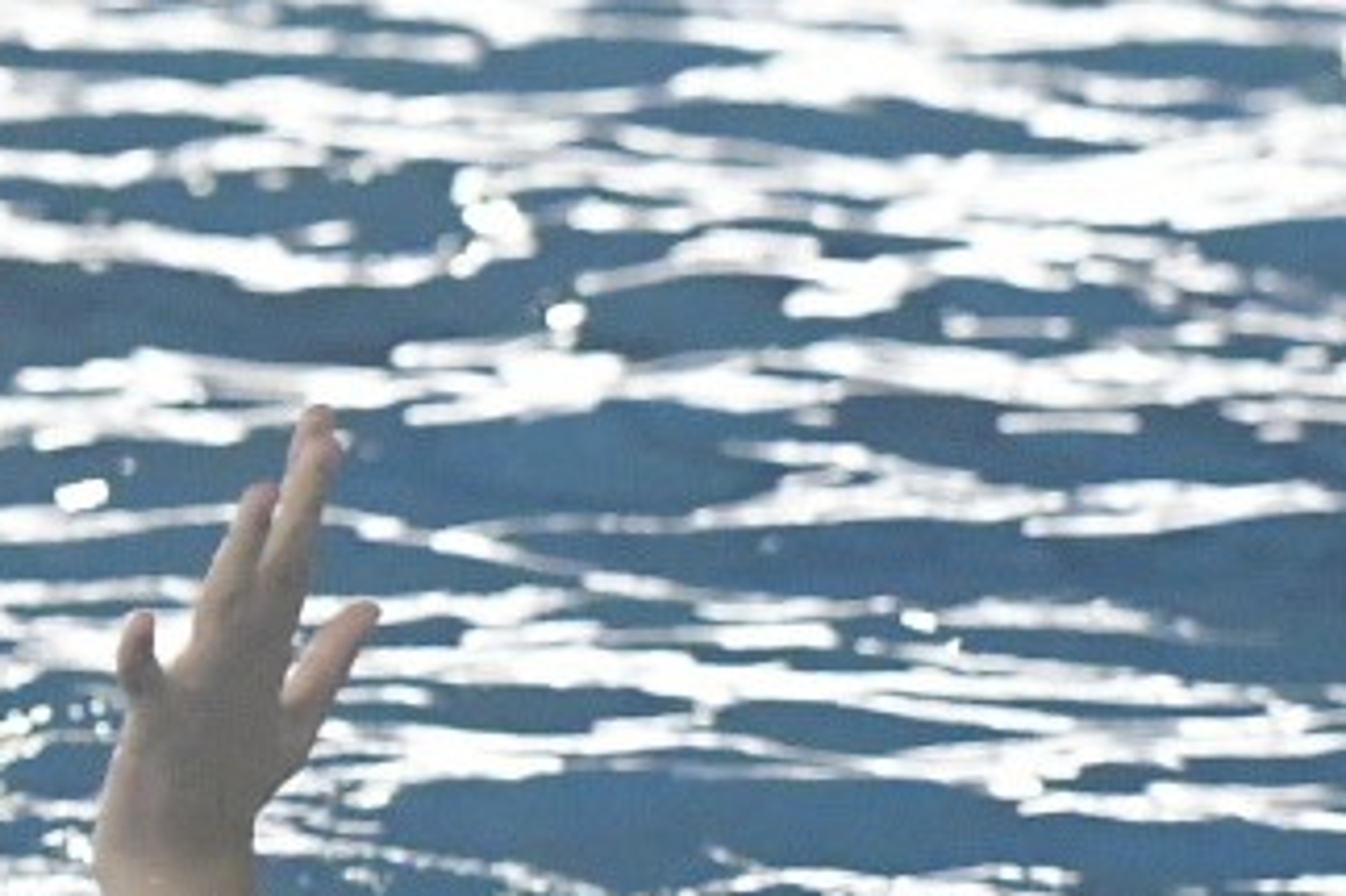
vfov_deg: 1.8
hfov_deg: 2.7
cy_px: 675
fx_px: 28661
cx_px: -542
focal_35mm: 767
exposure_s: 1/640
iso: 6400
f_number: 3.5
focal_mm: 102
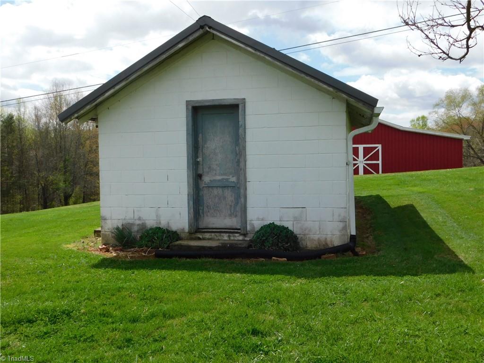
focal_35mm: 36
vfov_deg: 39.7
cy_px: 182
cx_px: 242
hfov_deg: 51.4
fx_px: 503
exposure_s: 1/1250
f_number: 3.5
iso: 125
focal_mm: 6.3
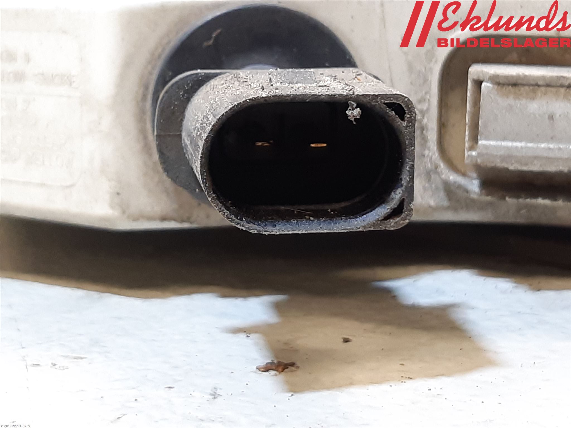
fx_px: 429
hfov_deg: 67.3
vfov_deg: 53.1
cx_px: 286
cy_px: 214
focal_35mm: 26
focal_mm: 3.93
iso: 125
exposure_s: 1/50
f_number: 1.7
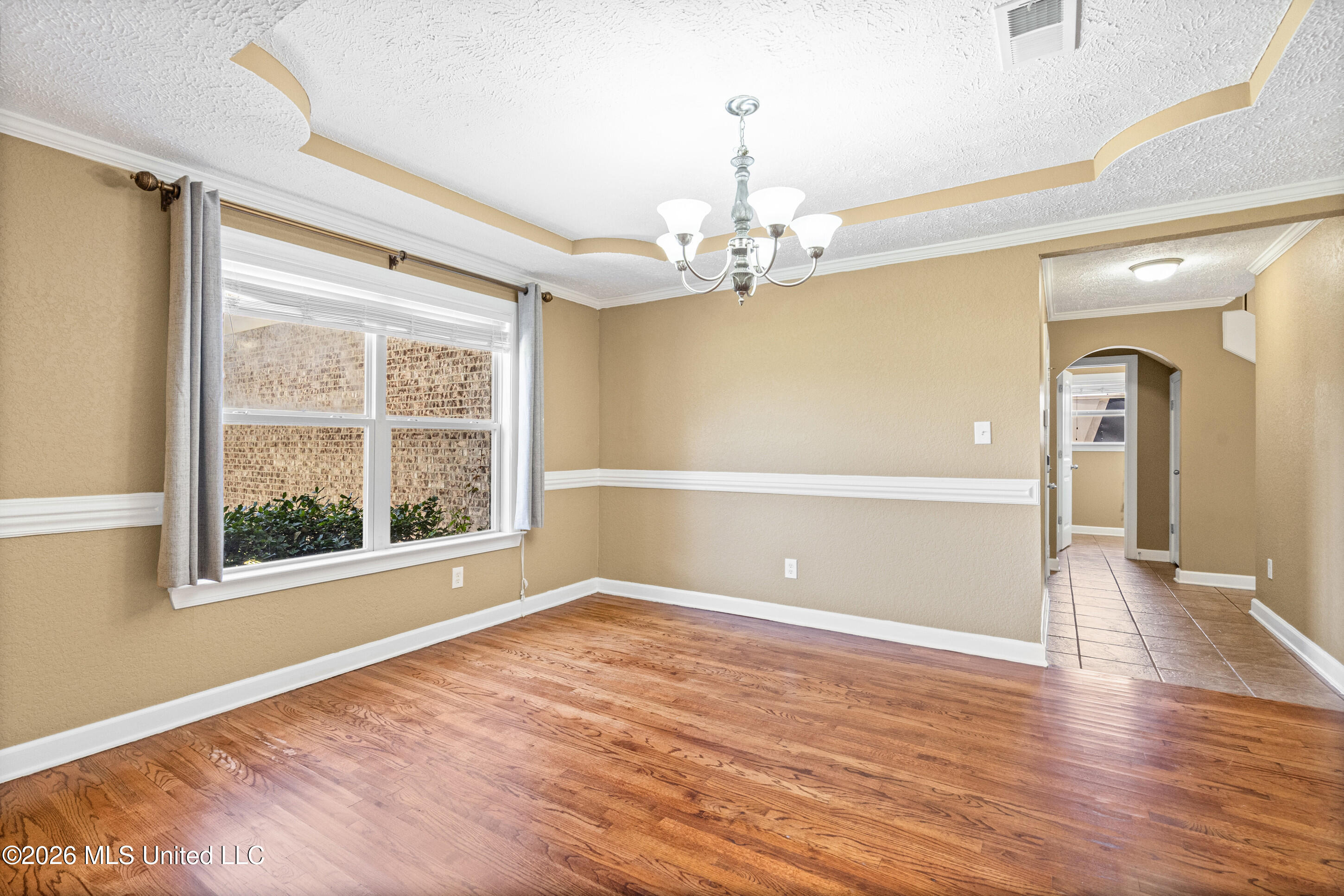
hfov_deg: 96.7
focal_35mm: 16
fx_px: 597
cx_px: 672
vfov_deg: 73.8
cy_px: 448
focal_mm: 16
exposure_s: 1/15
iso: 800
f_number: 9.5
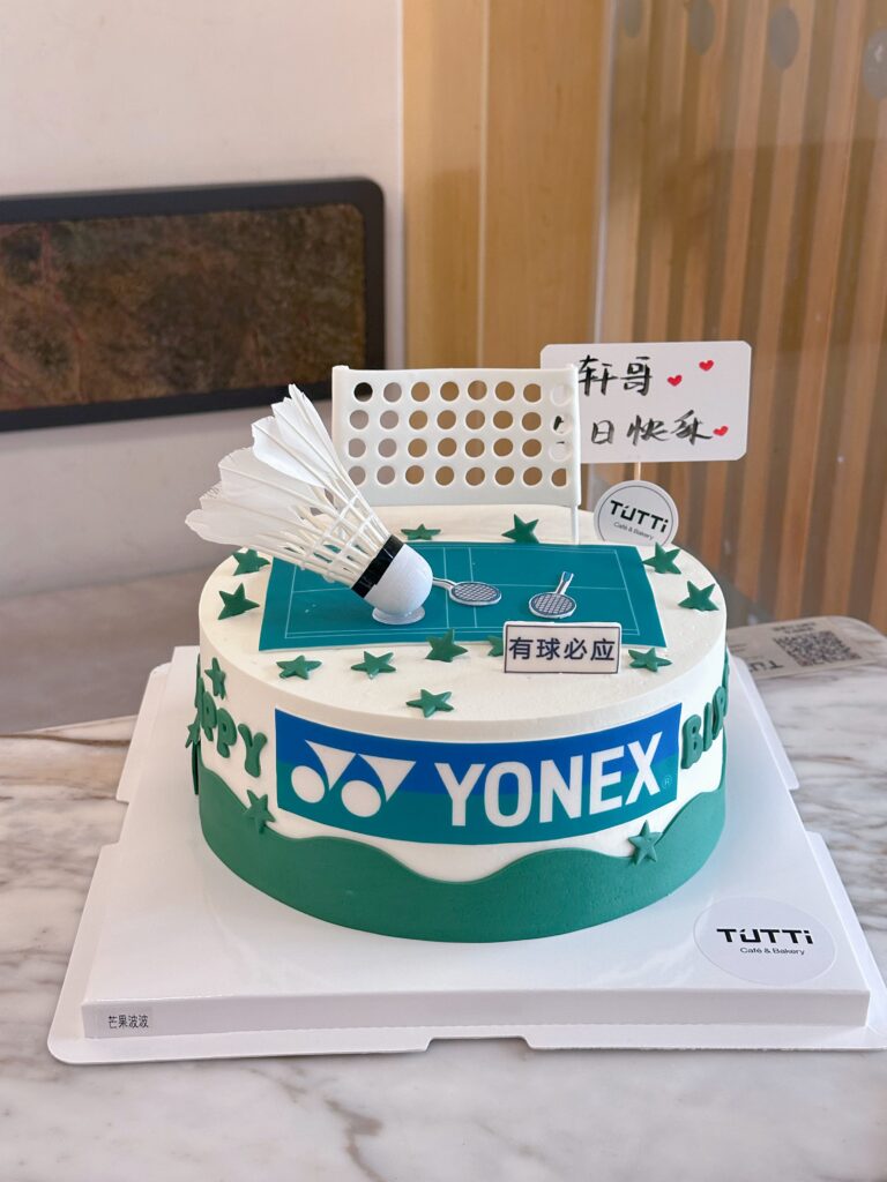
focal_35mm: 48
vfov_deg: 39.7
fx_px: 1640
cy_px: 591
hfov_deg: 30.3
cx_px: 444
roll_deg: +0.1
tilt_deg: -24.4
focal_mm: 6.86
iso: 125
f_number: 1.78
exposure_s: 1/50
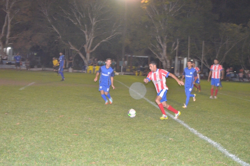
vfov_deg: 23.7
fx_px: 395
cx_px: 125
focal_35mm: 57
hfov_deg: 35.1
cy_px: 83
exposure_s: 1/80
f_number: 5
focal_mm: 38
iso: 3200
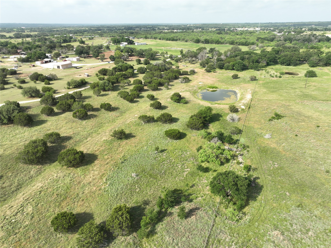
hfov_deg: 71.6
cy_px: 124
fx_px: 229
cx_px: 166
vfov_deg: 56.8
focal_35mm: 24
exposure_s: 1/800
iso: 100
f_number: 2.8
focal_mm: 12.29
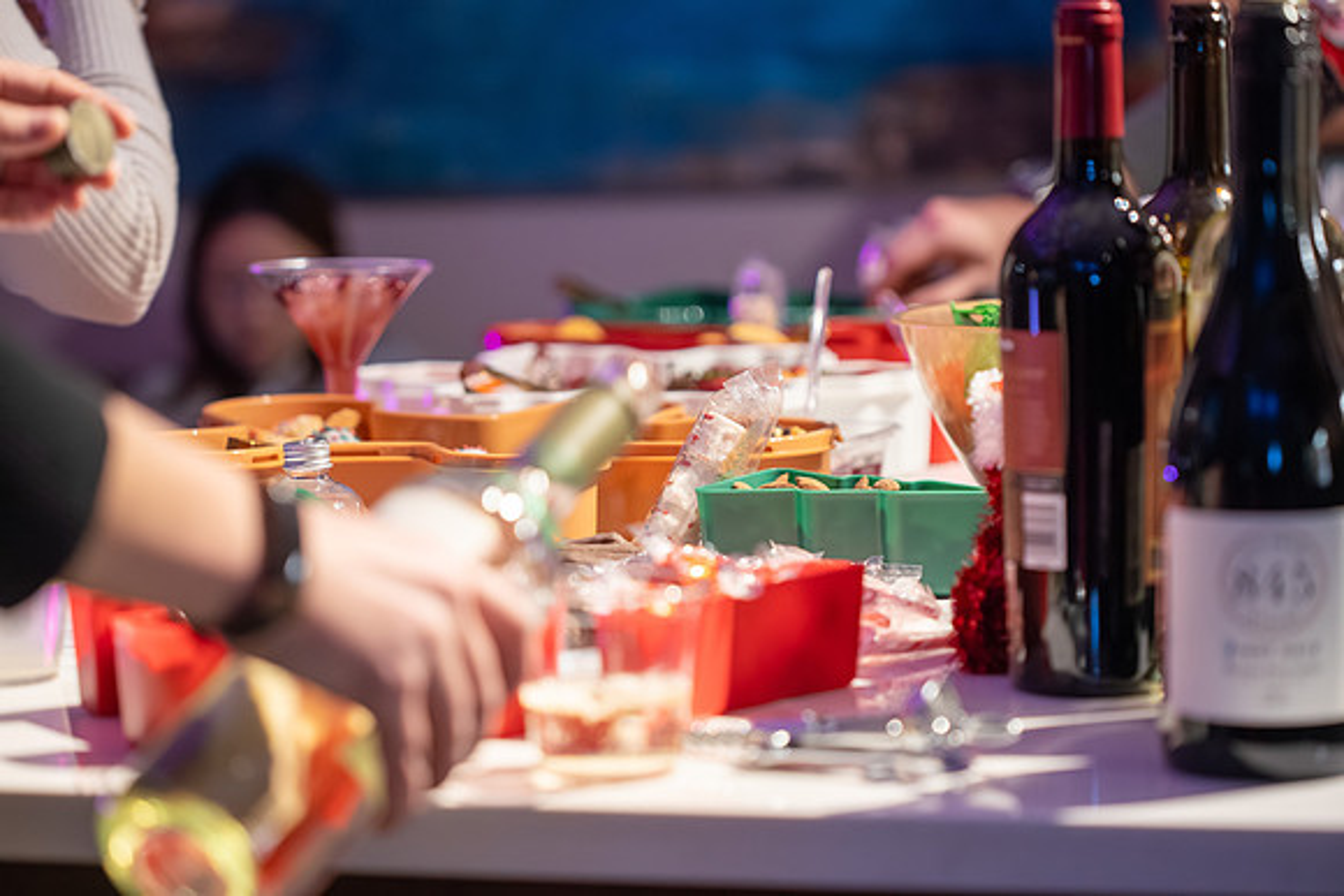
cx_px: 672
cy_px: 448
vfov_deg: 13.7
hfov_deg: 20.4
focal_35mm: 100
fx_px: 3734
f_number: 3.5
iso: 1250
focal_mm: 100
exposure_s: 1/60
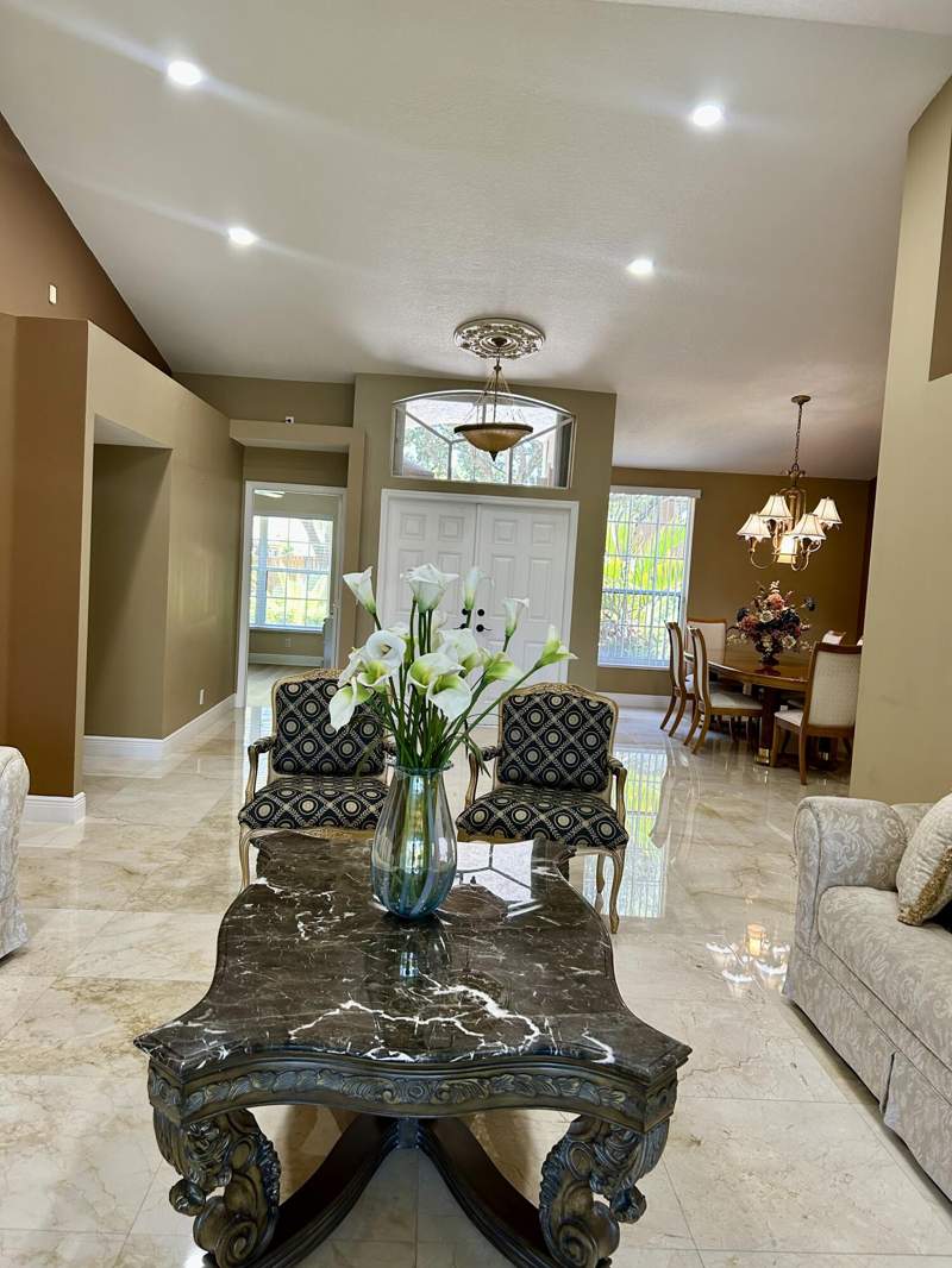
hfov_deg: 53.1
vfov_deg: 67.3
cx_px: 476
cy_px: 634
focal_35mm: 26
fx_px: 953
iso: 125
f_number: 1.5
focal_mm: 5.7
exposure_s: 1/120
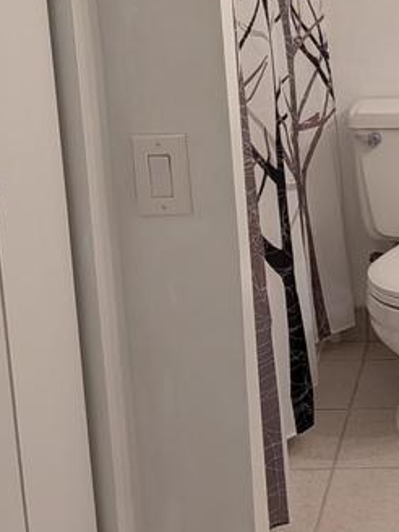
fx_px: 1214
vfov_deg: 24.3
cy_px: 101
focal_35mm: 79
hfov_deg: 17.7
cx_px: 483
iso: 110
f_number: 1.7
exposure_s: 1/120
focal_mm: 4.53
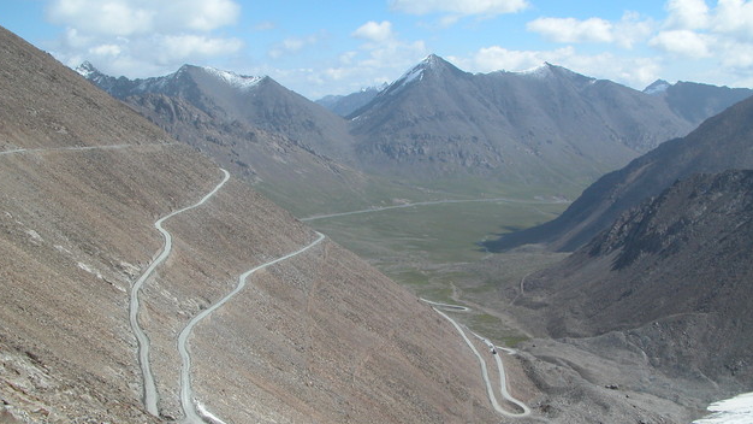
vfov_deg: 30.4
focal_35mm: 39
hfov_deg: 51.6
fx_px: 779
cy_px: 251
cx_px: 370
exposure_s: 1/267
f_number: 8
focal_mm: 8.9
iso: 100
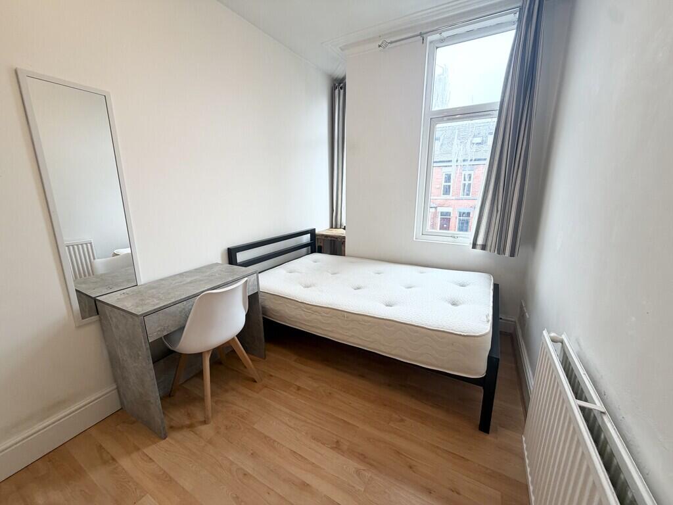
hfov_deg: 102.1
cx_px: 336
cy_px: 252
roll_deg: +0.6
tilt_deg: -13.1
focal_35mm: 14
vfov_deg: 85.7
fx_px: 272
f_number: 2.2
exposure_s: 1/100
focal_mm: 2.22
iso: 80
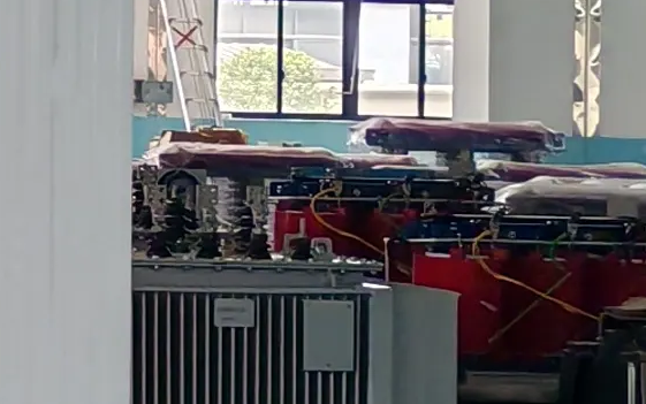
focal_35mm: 209
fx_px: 3681
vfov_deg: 6.3
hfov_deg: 8.7
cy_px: -40
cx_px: -1155
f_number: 1.95
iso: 64
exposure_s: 1/100
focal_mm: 5.52
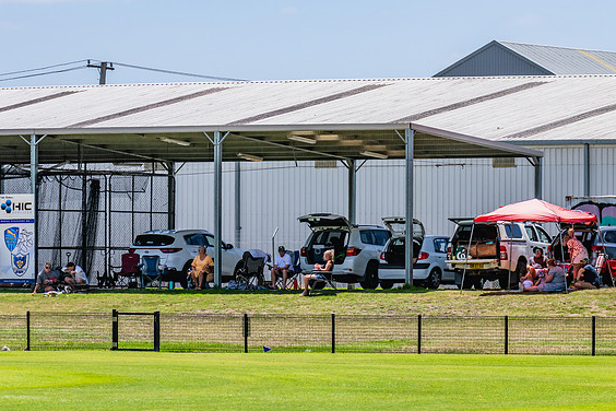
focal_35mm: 292
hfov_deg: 7.1
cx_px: 315
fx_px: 4996
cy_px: 222
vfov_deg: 4.7
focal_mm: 240
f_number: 14
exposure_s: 1/1000
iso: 800
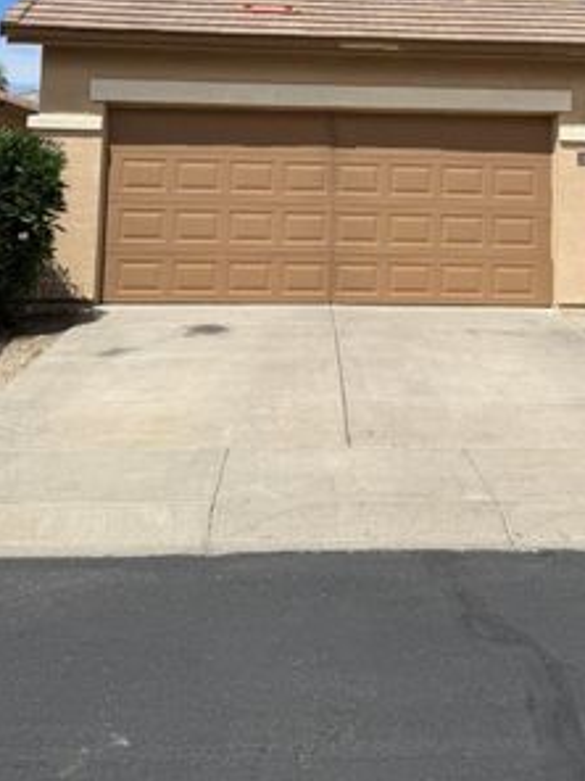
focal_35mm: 54
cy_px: 104
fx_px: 1217
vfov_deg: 33.9
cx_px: 403
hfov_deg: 26.8
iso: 80
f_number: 1.78
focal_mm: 6.76
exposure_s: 1/7353
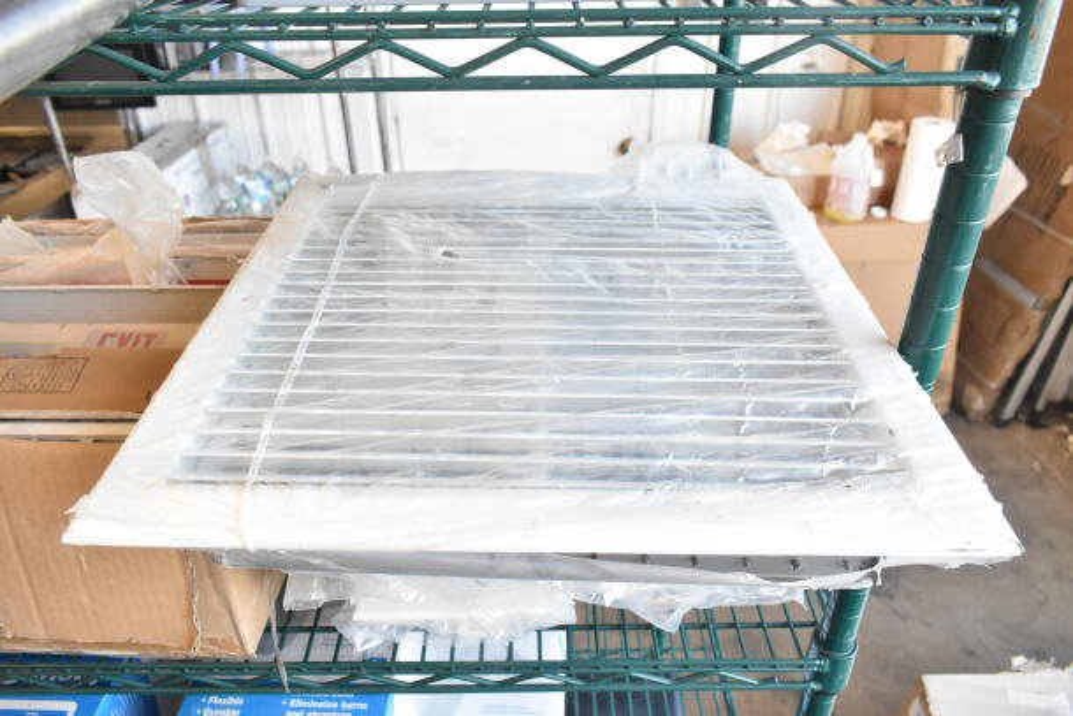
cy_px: 358
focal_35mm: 27
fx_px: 805
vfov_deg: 48.0
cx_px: 536
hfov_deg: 67.4
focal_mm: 18
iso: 1600
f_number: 6.3
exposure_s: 1/160
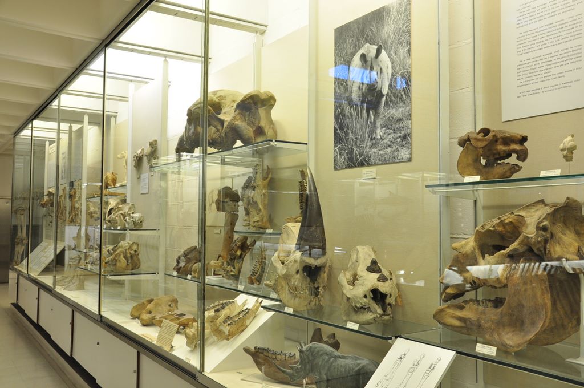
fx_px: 535
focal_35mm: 33
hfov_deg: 57.3
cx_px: 292
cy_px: 194
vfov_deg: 39.9
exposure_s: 1/20
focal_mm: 22
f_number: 6.3
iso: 400
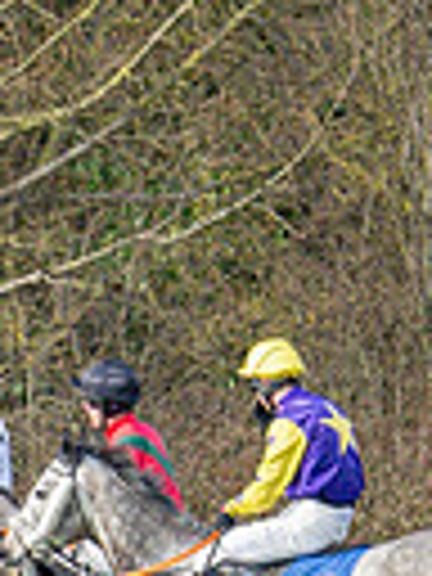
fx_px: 62715
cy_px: 1096
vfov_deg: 0.5
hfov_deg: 0.4
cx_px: 62
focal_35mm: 3769
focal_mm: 400
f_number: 4.5
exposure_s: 1/2500
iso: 800
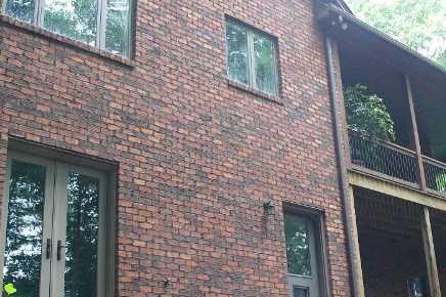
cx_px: 295
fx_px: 681
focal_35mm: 55
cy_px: 140
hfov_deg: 35.9
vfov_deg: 24.6
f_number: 2.8
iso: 100
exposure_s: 1/25
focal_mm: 6
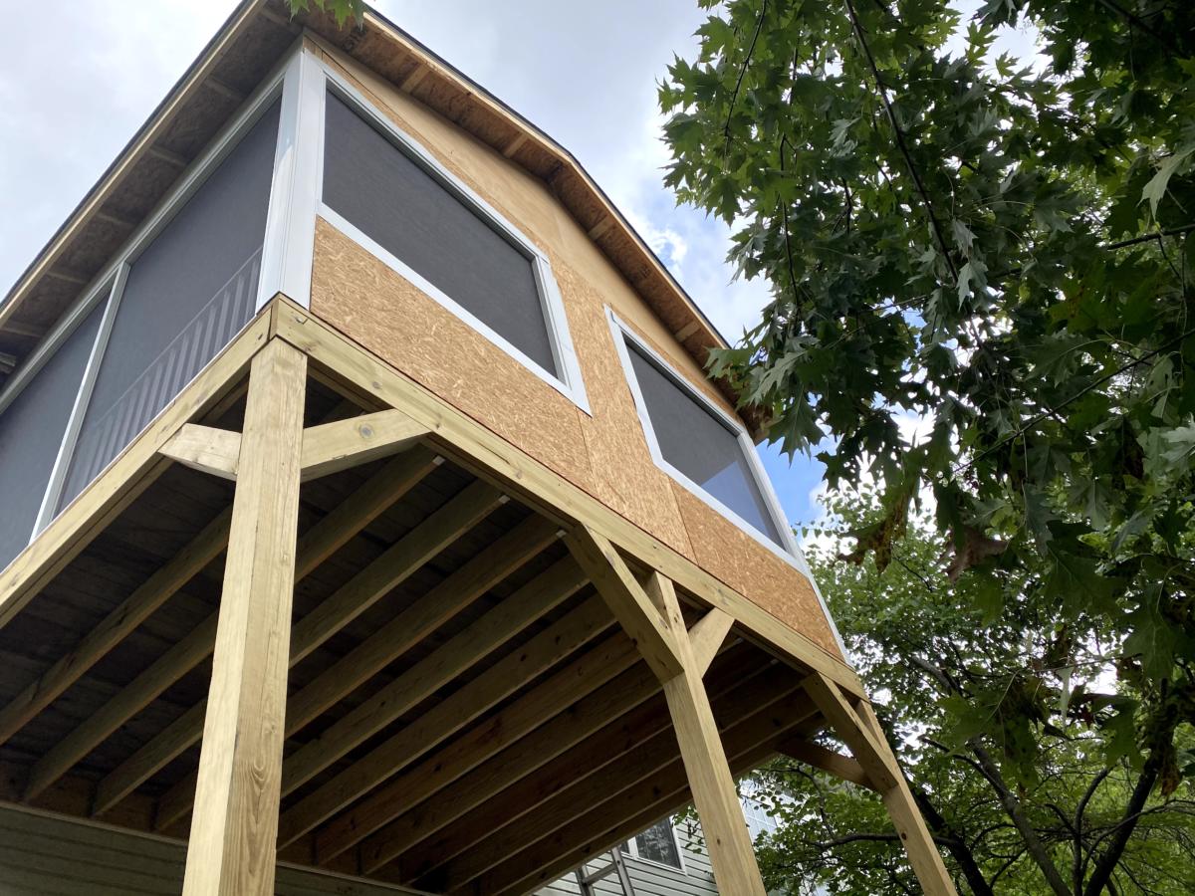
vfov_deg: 53.1
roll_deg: +17.3
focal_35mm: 26
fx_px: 898
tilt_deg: +44.8
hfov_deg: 67.3
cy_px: 448
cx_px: 598
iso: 32
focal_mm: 4.25
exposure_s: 1/767
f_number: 1.8
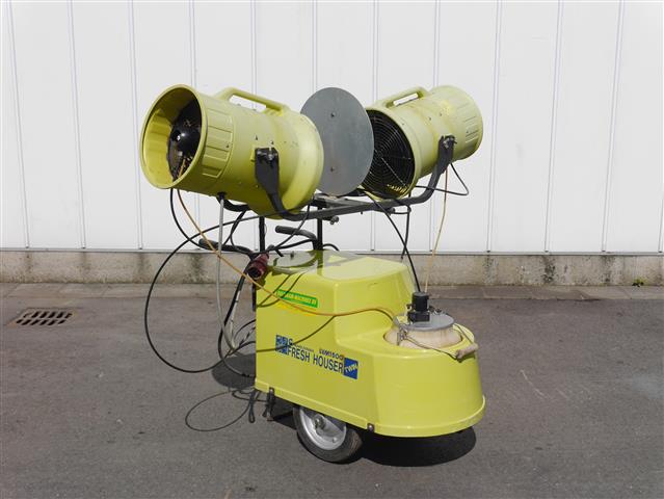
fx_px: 921
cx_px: 332
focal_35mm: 48
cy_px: 250
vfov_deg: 30.3
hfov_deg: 39.6
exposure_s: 1/640
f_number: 10
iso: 160
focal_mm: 24
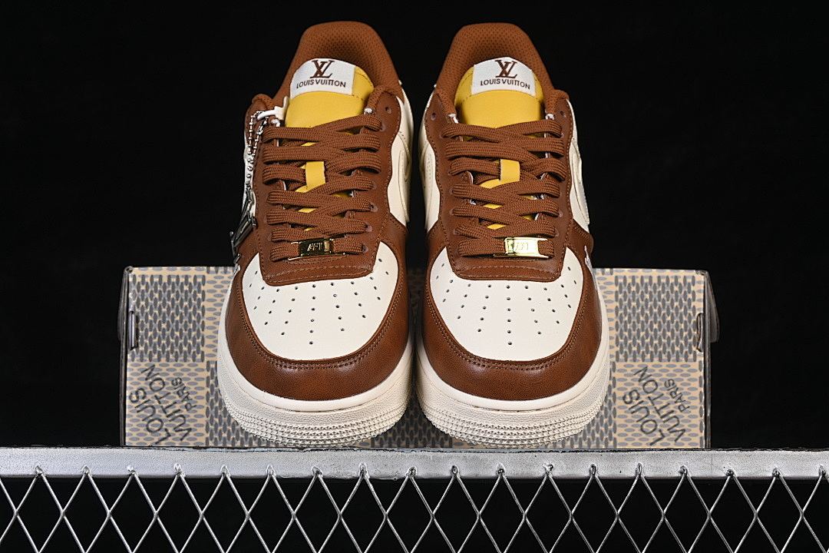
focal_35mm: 75
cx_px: 414
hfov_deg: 27.0
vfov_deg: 18.2
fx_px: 1727
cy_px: 276
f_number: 8
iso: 160
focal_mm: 50
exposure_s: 1/80
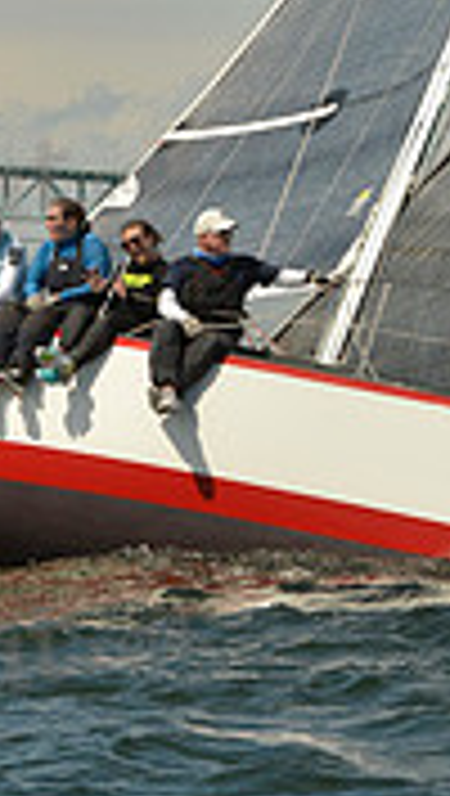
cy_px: 398
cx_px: 428
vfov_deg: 9.0
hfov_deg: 5.1
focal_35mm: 240
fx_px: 5074
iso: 280
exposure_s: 1/1600
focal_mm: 70
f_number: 9
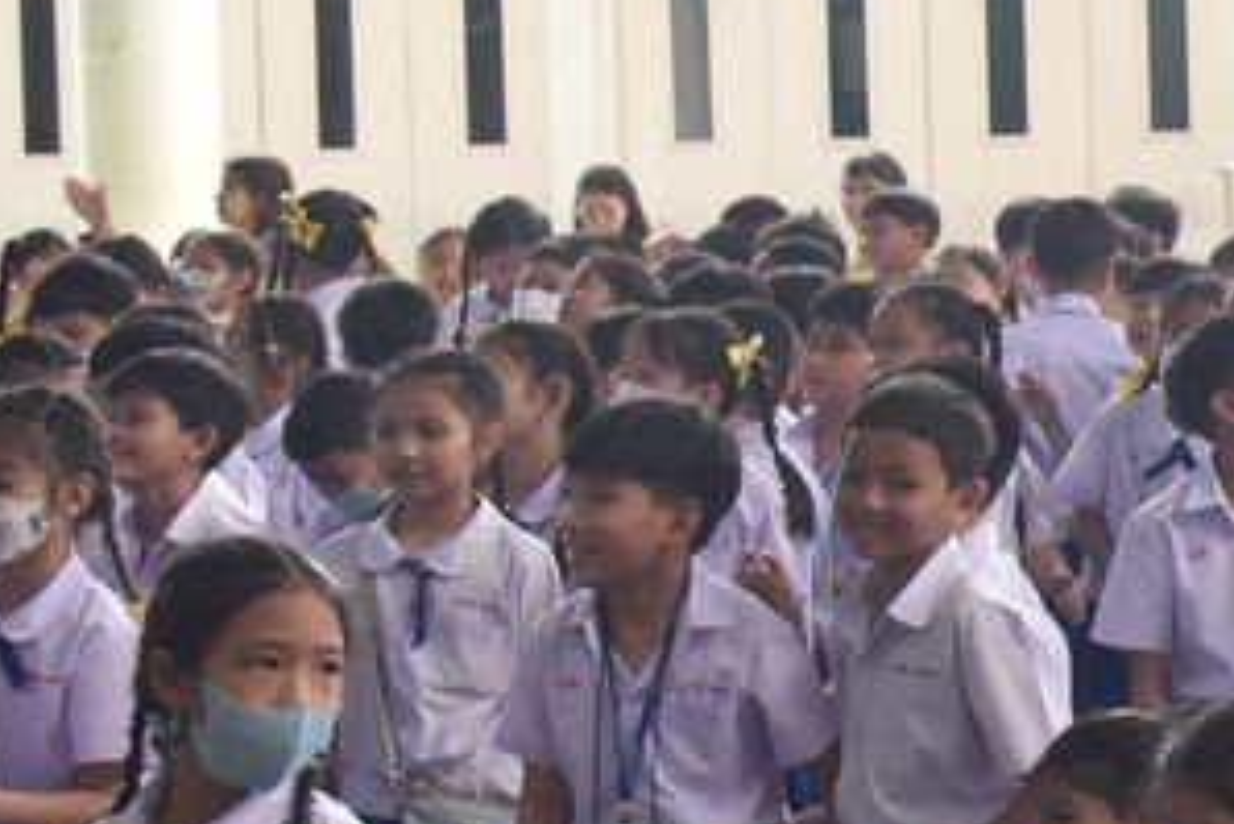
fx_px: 5864
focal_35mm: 171
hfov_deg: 11.0
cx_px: 2422
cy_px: 242
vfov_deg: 8.0
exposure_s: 1/400
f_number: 4.5
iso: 1600
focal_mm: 34
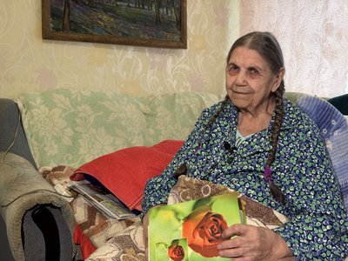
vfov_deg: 30.3
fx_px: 483
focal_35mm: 48
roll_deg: -0.5
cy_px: 130
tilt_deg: -4.3
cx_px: 174
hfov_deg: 39.7
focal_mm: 6.76
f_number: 1.78
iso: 200
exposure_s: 1/50
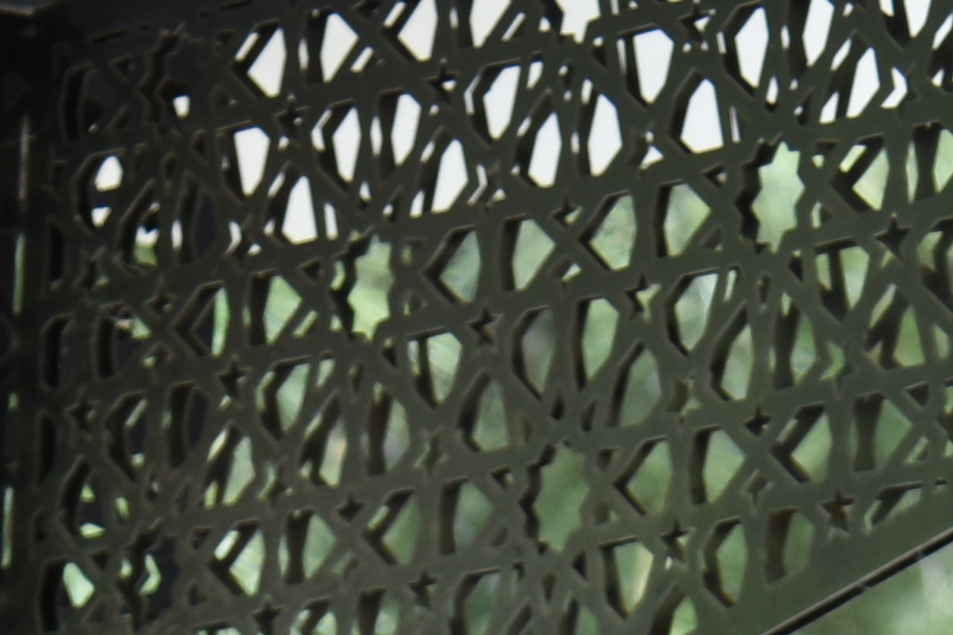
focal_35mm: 736
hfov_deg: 2.8
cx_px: 224
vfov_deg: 1.9
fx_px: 19482
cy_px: 1609
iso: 250
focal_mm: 122
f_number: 6.3
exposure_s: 1/160
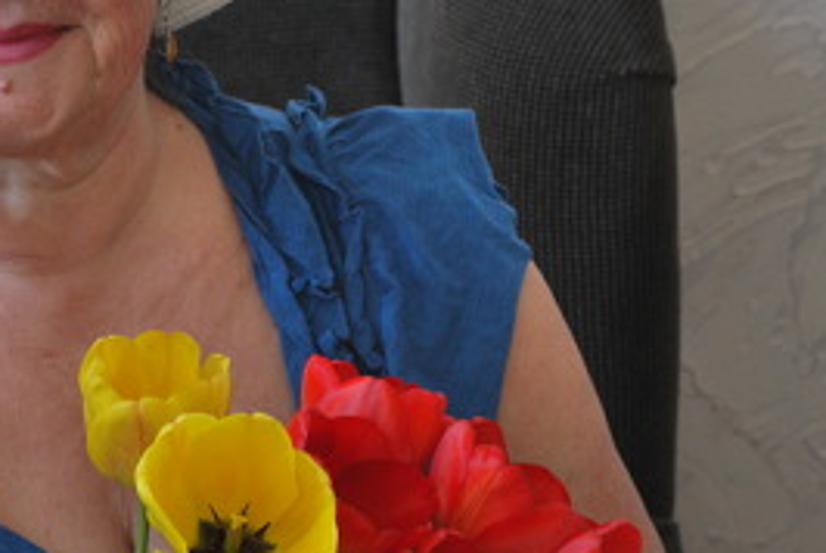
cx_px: 50
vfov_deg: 7.4
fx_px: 4275
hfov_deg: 11.0
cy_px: 78
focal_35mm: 186
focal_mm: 55
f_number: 5.6
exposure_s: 1/30
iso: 280
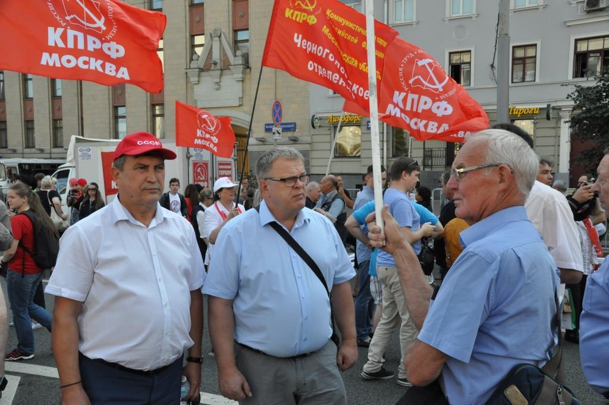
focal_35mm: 39
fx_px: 659
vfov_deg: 34.1
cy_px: 202
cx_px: 304
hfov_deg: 49.6
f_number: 10
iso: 1000
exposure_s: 1/400
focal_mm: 26
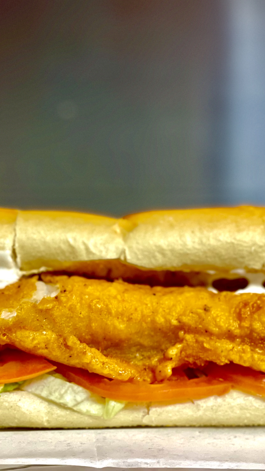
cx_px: 57
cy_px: 237
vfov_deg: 22.7
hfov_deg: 12.8
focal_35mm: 94
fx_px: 1174
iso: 160
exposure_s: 1/40
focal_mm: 7.5
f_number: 2.2
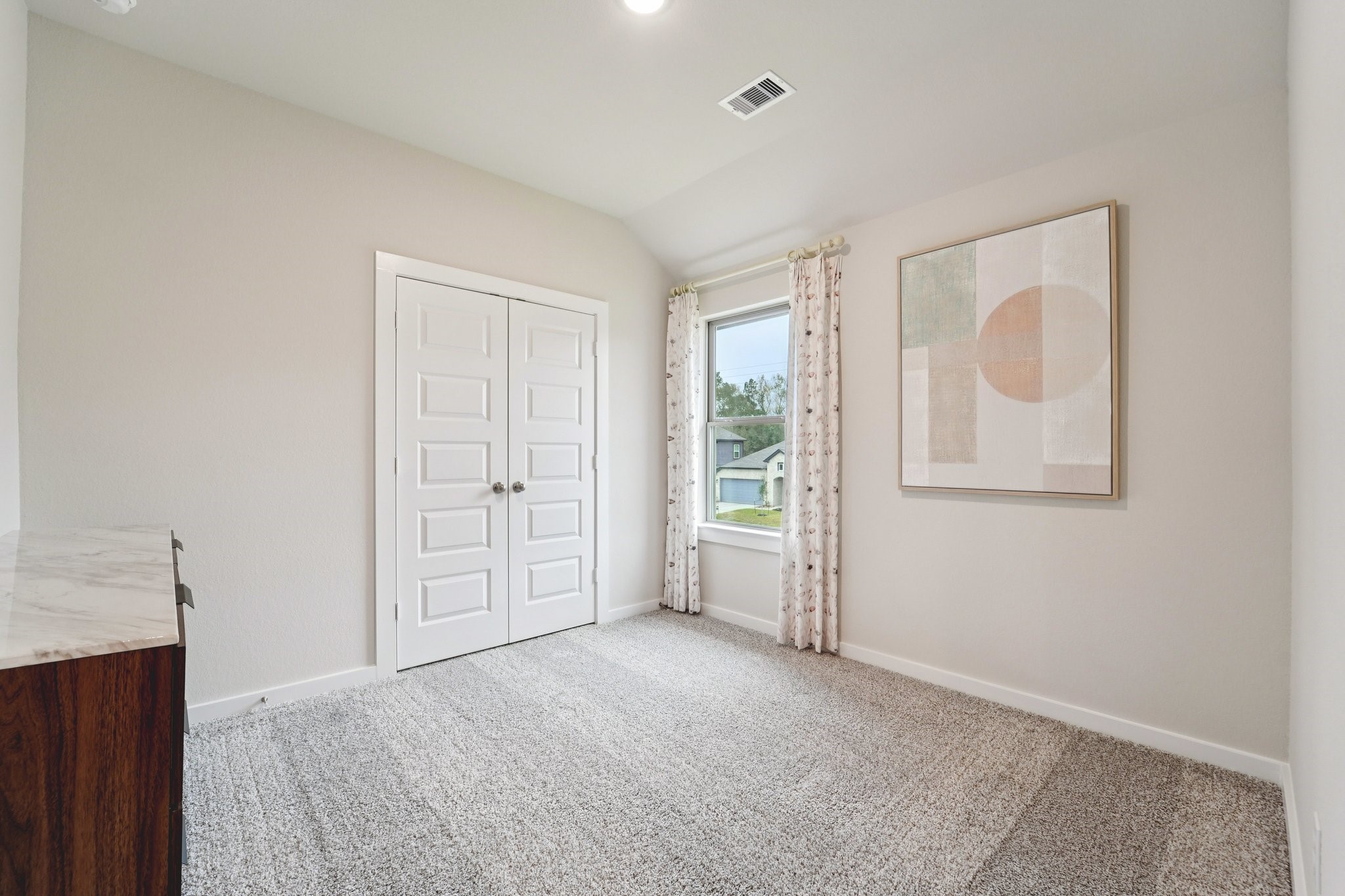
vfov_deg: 81.2
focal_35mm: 14
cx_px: 672
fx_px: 523
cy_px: 448
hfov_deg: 104.3
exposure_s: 1/40
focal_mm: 14
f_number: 8
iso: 500
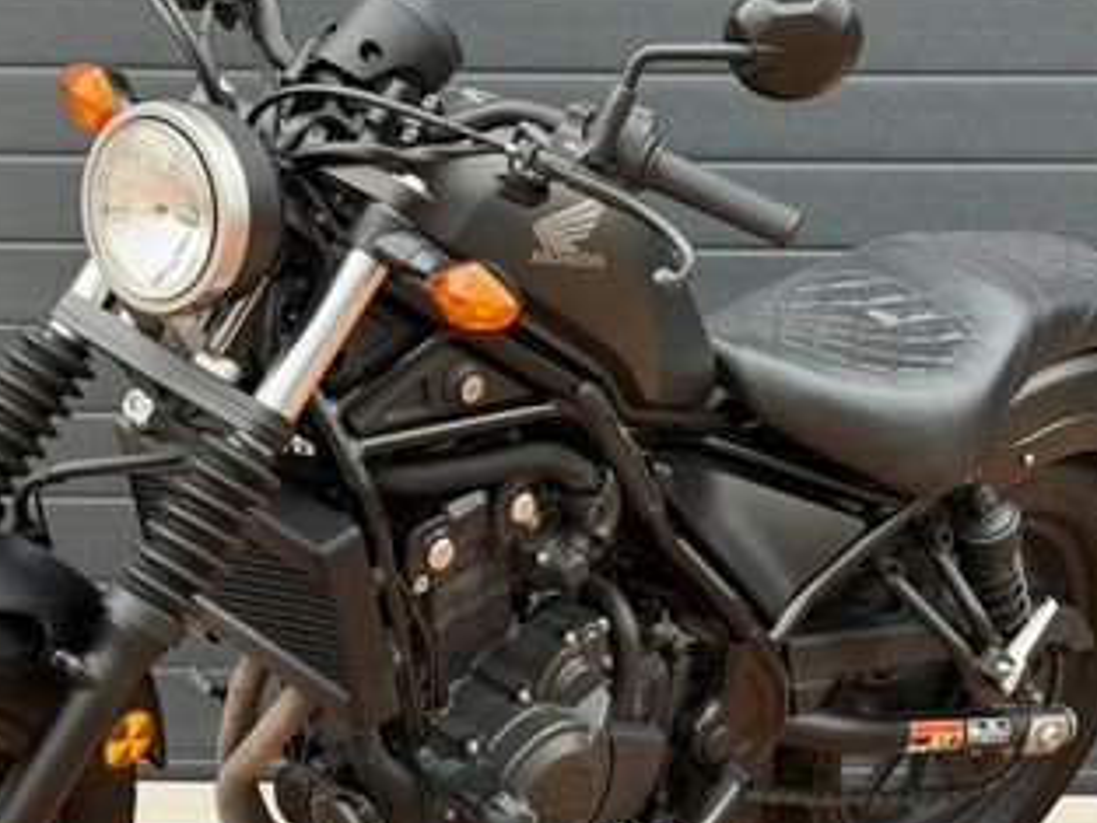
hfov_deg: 20.0
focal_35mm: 98
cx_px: 449
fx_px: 3107
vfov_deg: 15.1
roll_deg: -0.3
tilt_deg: -5.3
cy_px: 539
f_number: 1.78
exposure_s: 1/251
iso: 80
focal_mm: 6.76
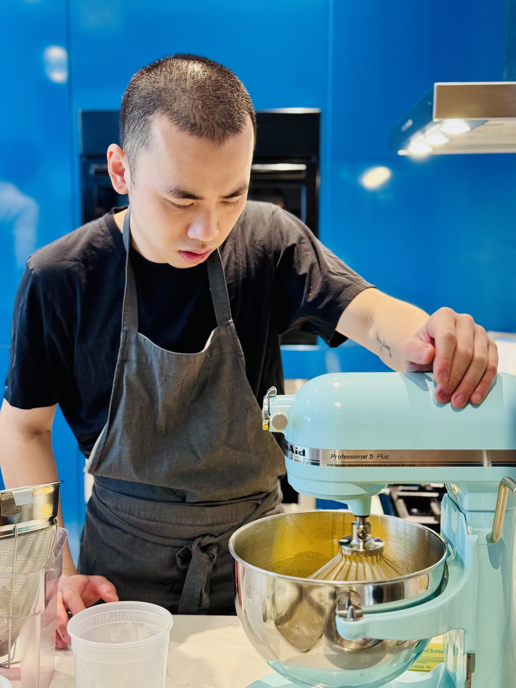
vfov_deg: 39.7
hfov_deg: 30.3
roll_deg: +0.1
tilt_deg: -7.4
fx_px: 954
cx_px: 258
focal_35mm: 48
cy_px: 344
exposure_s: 1/40
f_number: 1.78
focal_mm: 6.76
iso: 320
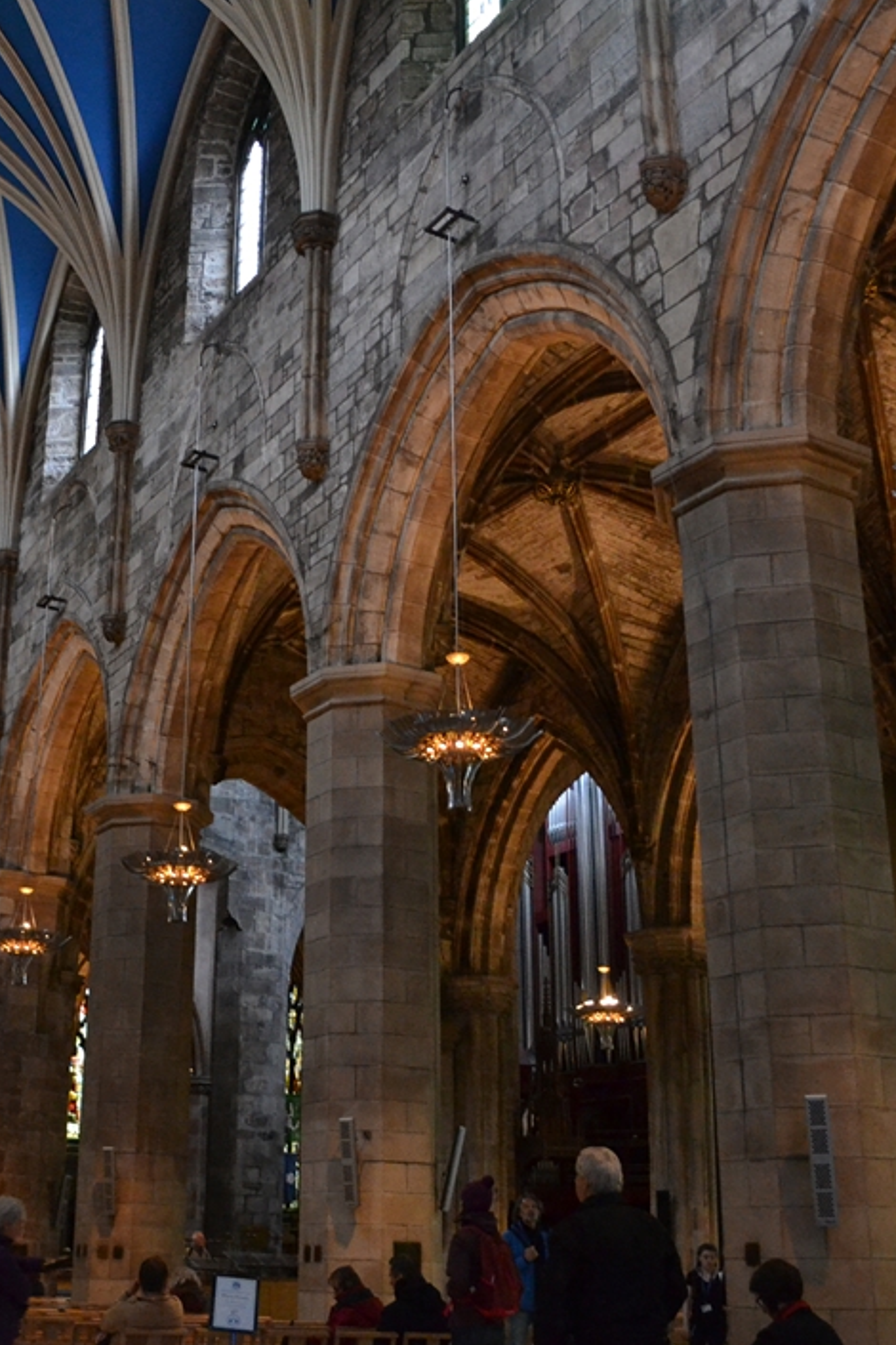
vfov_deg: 47.4
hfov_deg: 32.2
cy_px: 670
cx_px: 251
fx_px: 1531
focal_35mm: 41
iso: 2200
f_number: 3.5
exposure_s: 1/60
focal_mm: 18
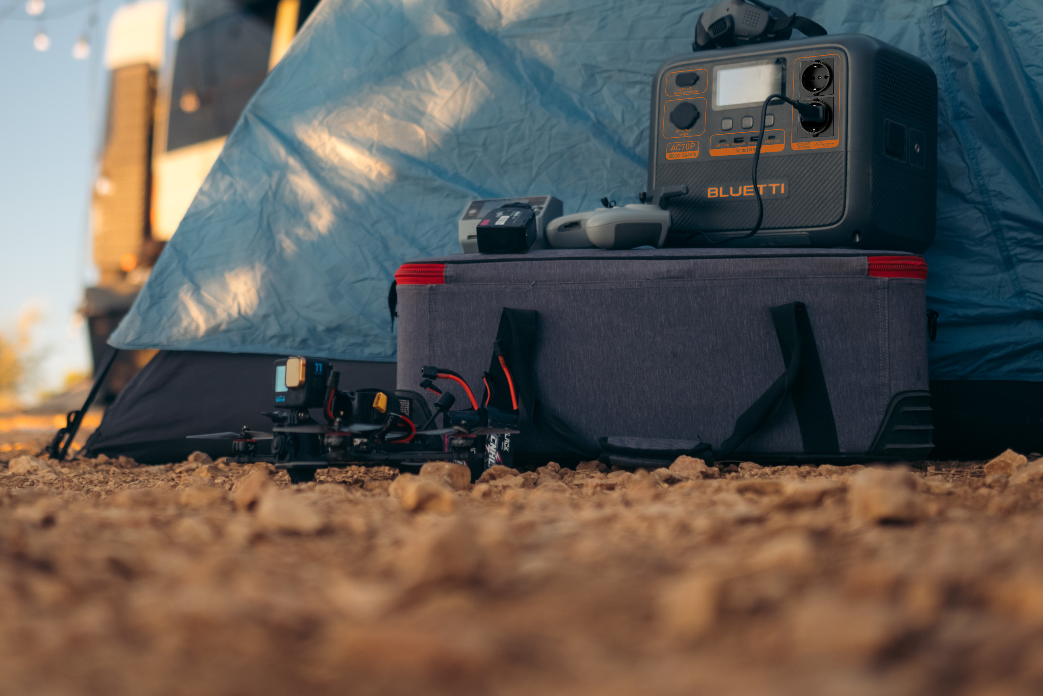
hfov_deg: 35.5
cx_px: 403
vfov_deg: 24.0
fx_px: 1623
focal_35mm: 56
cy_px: 190
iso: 200
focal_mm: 35
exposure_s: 1/100
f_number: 1.4
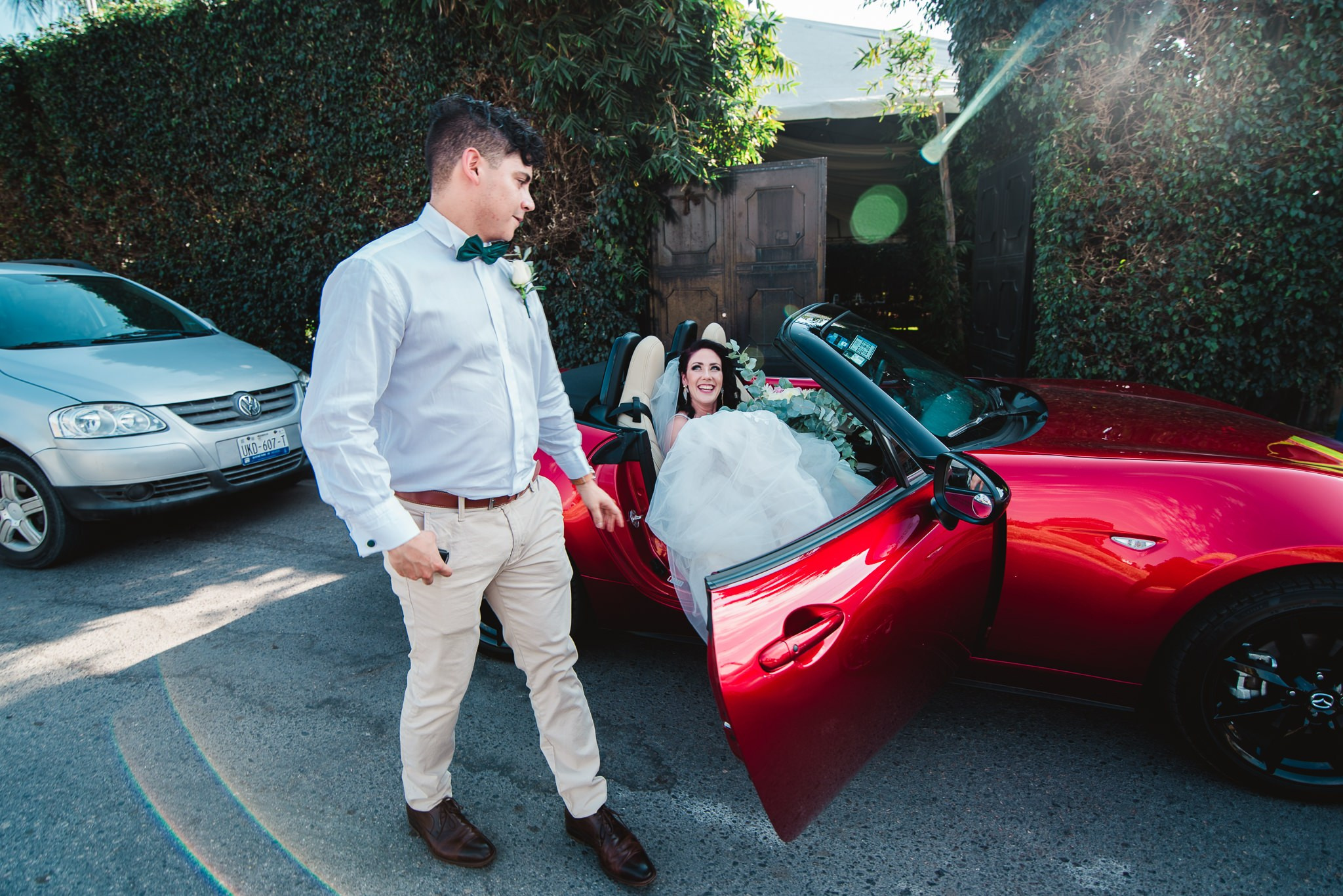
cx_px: 672
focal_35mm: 19
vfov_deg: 64.6
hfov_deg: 86.9
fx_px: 709
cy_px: 448
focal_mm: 19
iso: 100
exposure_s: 1/160
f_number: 3.5
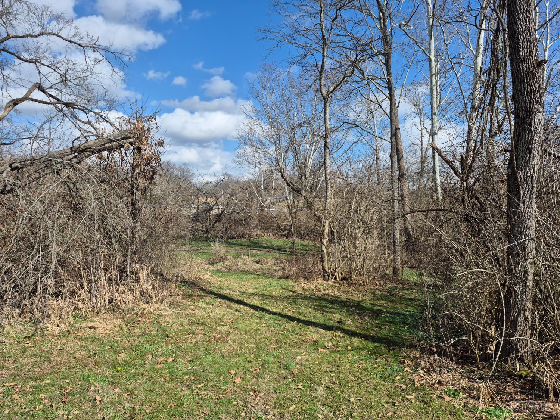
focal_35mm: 23
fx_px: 372
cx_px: 280
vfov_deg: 58.9
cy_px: 210
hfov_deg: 73.9
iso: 25
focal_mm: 5.4
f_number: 1.8
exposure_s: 1/2064
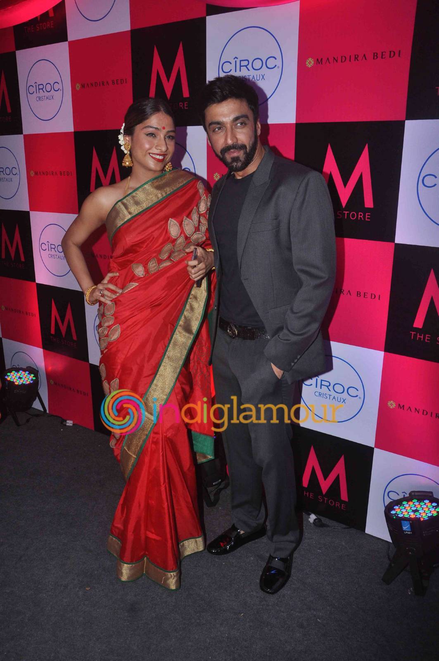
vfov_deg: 59.5
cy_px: 330
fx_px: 578
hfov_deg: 41.6
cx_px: 220
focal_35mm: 32
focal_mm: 21
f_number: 9
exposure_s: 1/200
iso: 640
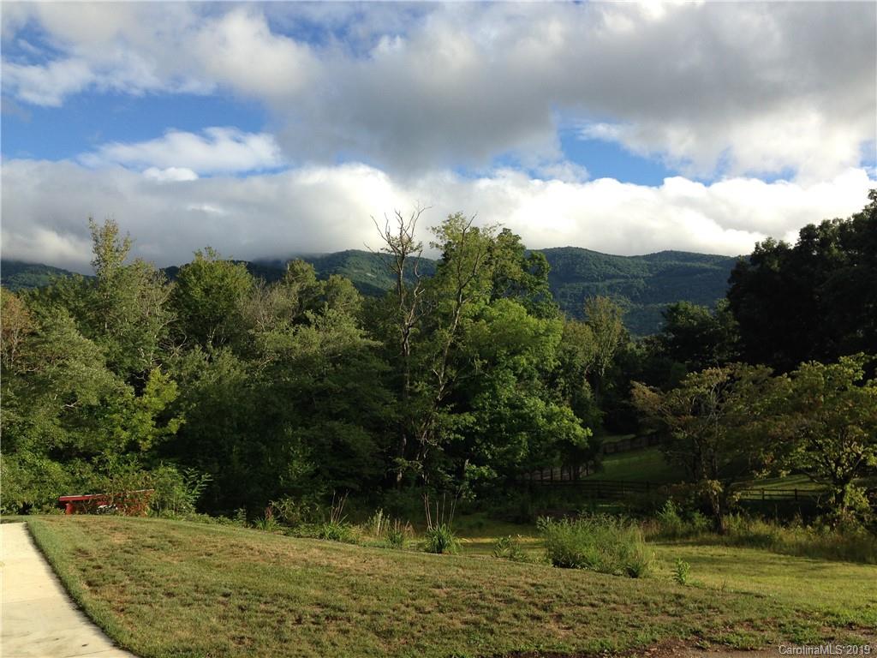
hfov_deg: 55.4
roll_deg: +1.3
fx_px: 836
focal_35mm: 33
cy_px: 329
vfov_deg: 42.9
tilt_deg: +2.2
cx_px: 438
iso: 50
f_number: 2.4
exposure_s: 1/1022
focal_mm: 4.12
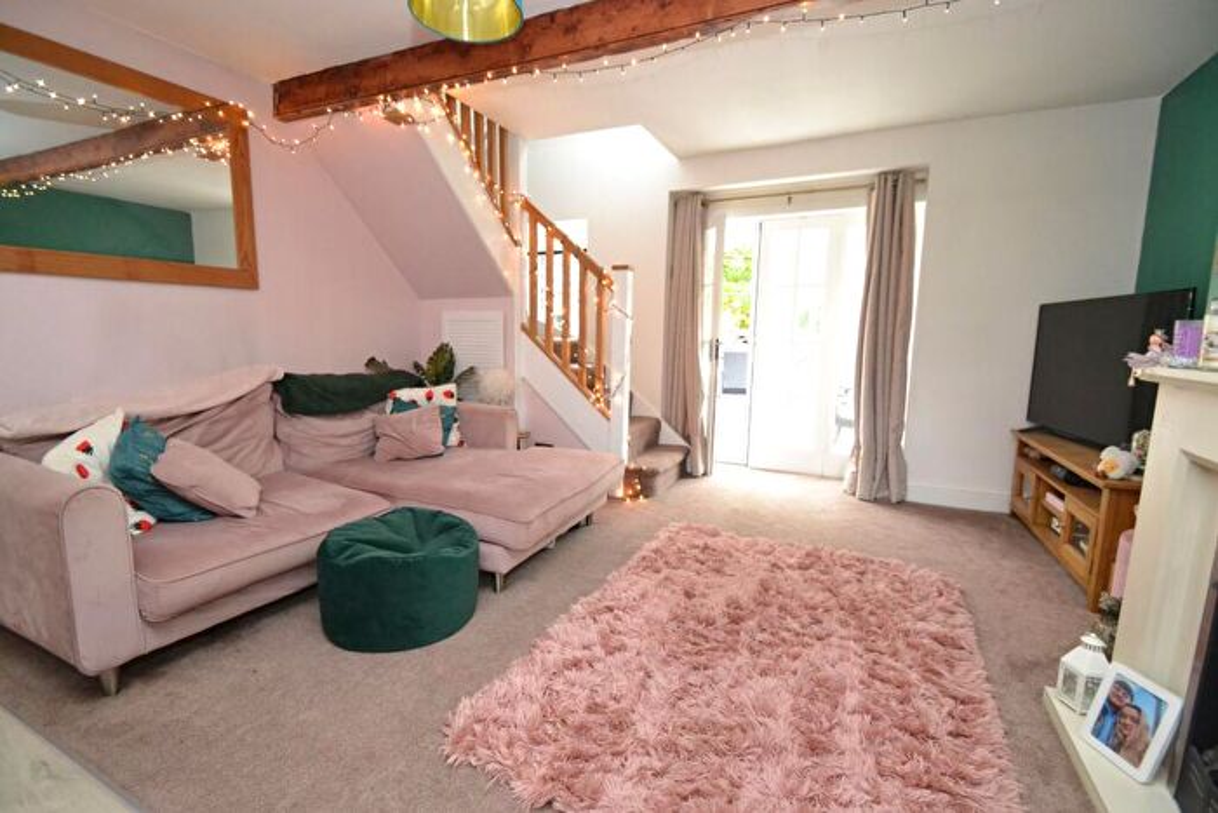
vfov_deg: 77.4
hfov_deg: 100.4
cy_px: 406
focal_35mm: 15
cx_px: 609
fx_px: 508
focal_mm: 10
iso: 2800
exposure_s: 1/60
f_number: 3.5
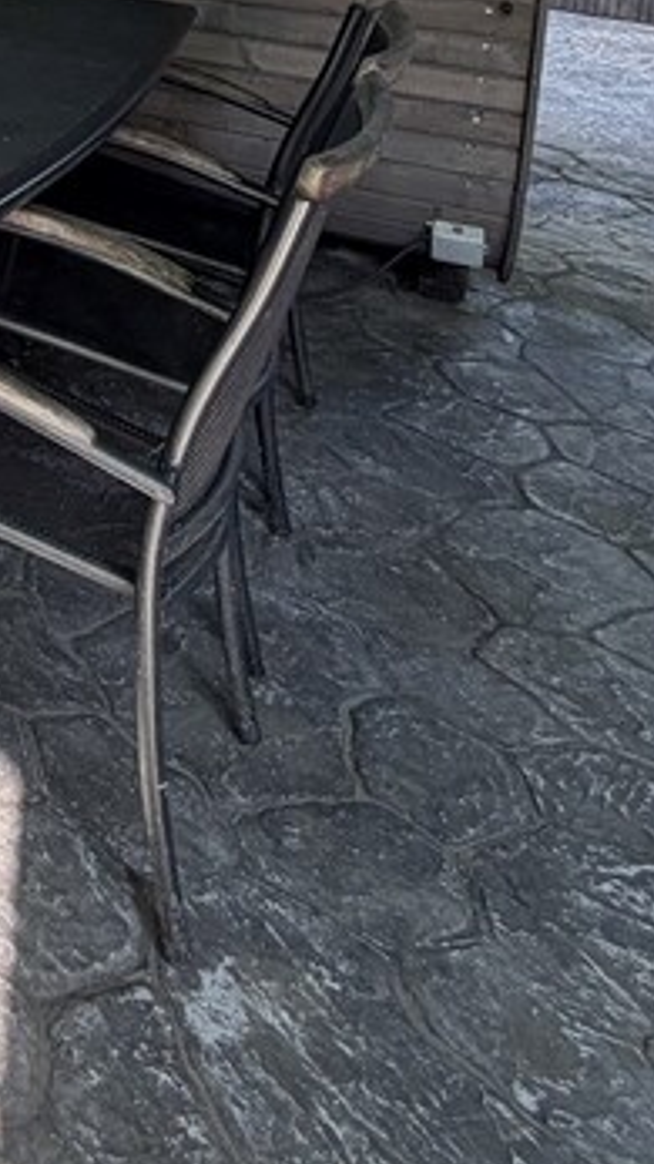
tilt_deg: -7.3
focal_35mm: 45
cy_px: -154
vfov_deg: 37.2
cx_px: -510
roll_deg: -3.2
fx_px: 1388
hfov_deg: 19.8
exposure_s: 1/121
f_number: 2.2
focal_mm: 2.22
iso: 64
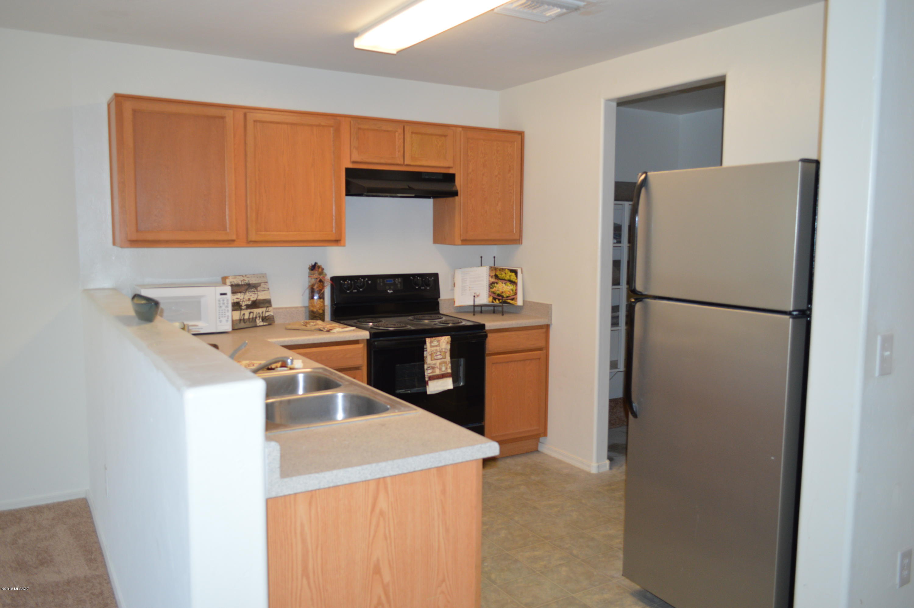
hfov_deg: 67.4
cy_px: 304
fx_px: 685
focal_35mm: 27
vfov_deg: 47.8
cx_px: 457
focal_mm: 18
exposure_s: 1/60
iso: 400
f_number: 4
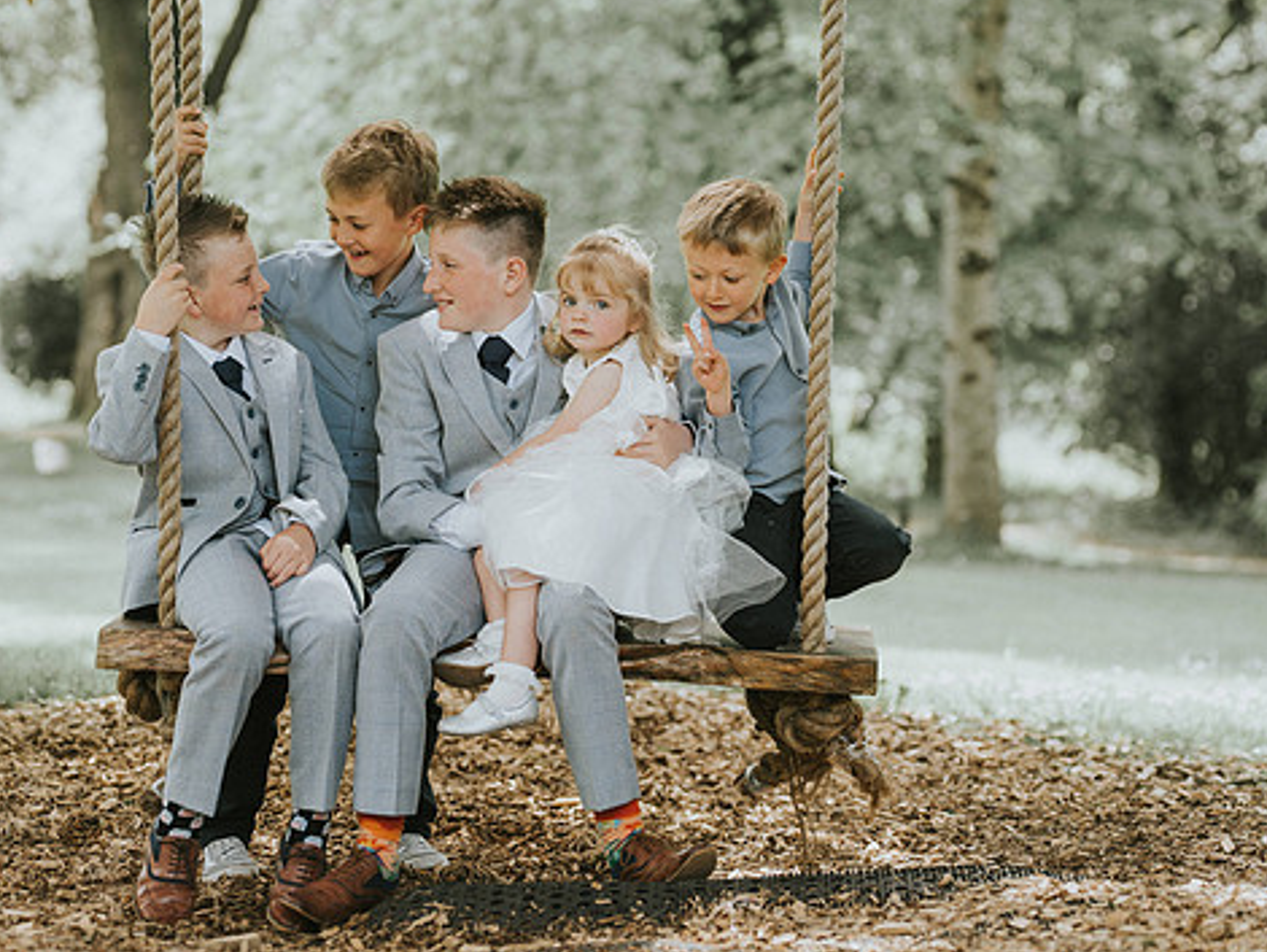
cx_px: 576
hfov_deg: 17.6
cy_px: 371
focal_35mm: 112
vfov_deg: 13.2
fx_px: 4101
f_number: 2.8
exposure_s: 1/200
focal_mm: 84
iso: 100
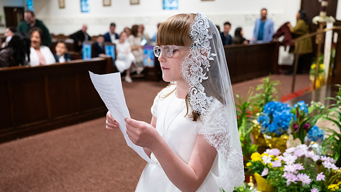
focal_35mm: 37
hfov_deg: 54.0
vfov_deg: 32.0
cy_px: 108
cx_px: 173
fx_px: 335
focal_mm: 33.5
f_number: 3.2
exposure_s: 1/160
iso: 3200
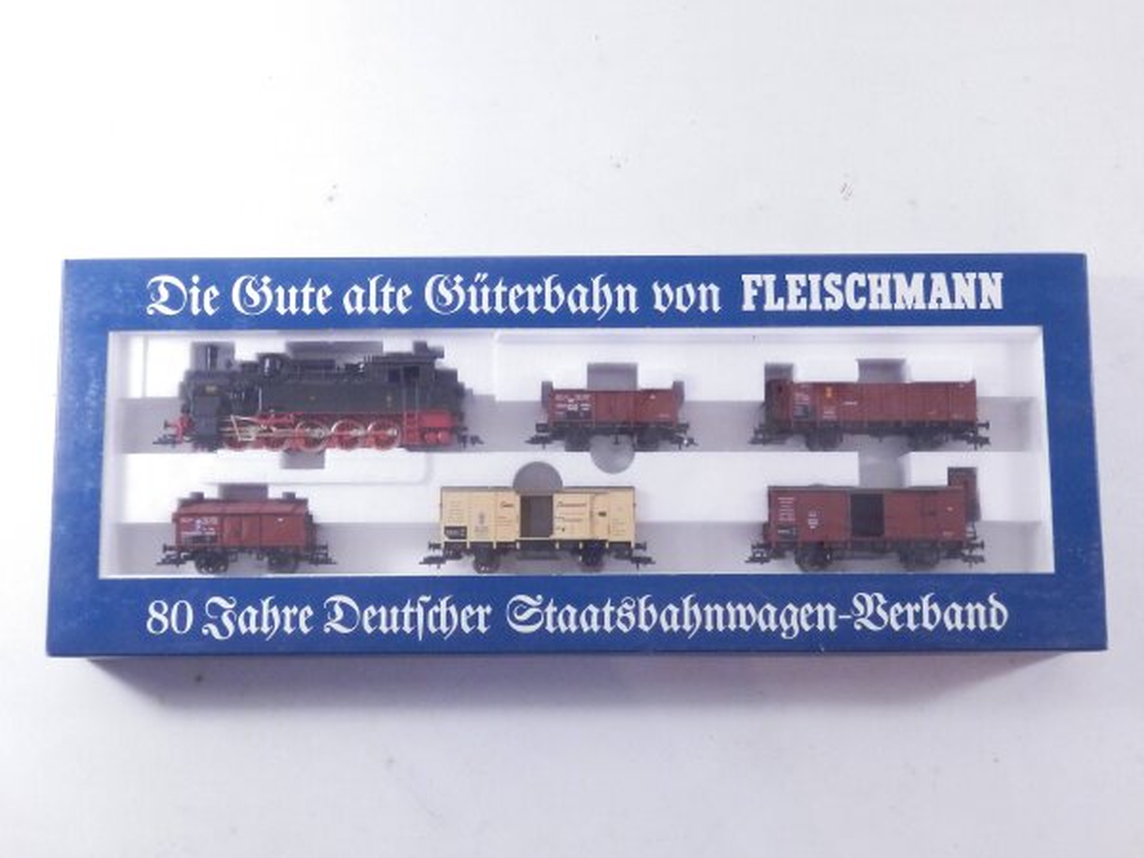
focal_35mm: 40
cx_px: 572
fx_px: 1322
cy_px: 429
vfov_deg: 36.0
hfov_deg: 46.8
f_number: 3.7
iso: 800
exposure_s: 1/160
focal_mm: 7.3
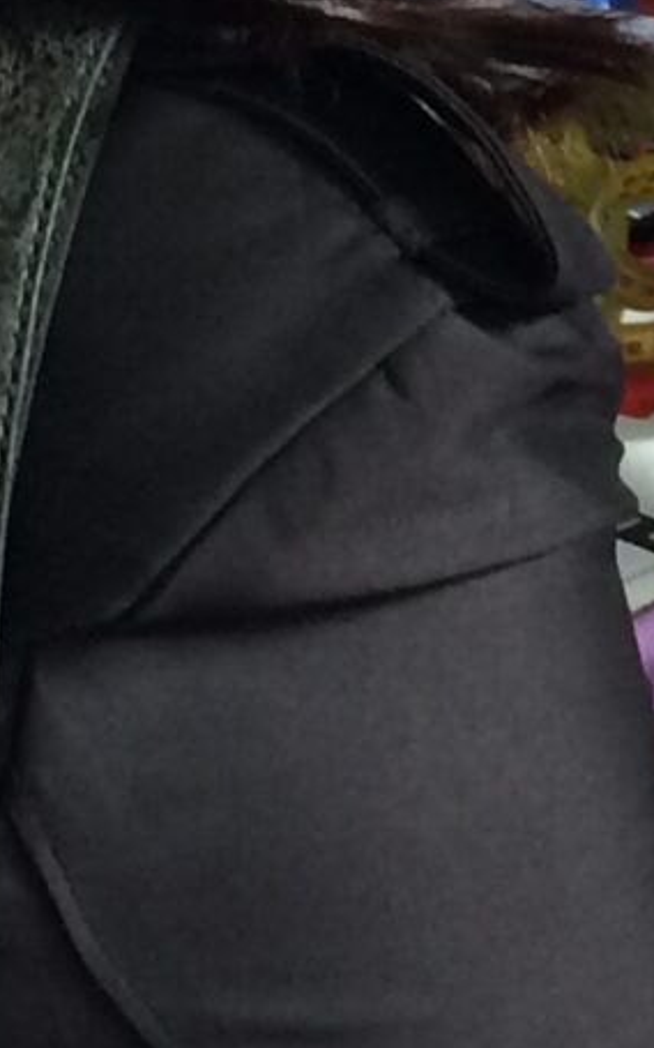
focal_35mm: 173
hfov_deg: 7.2
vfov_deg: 12.1
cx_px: 1412
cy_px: 352
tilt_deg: -24.8
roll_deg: -1.0
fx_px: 4938
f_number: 2.2
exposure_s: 1/33
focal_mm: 4.15
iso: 125
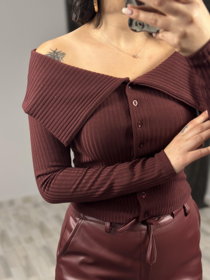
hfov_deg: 30.3
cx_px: 105
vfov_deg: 39.7
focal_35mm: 48
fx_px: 388
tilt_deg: -38.5
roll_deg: +5.8
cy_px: 140
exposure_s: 1/100
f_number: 1.78
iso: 200
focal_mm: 6.86
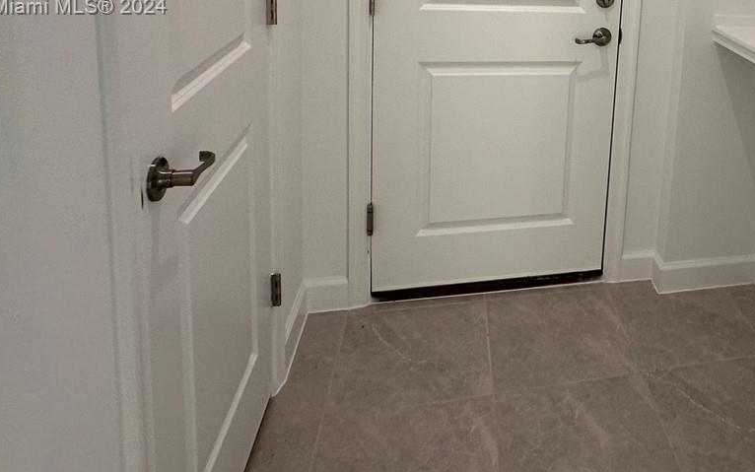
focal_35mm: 31
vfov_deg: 36.8
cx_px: 640
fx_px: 638
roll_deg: -2.8
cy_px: 8
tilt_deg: -9.5
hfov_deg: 55.3
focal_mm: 2.22
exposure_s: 1/120
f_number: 2.2
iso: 100
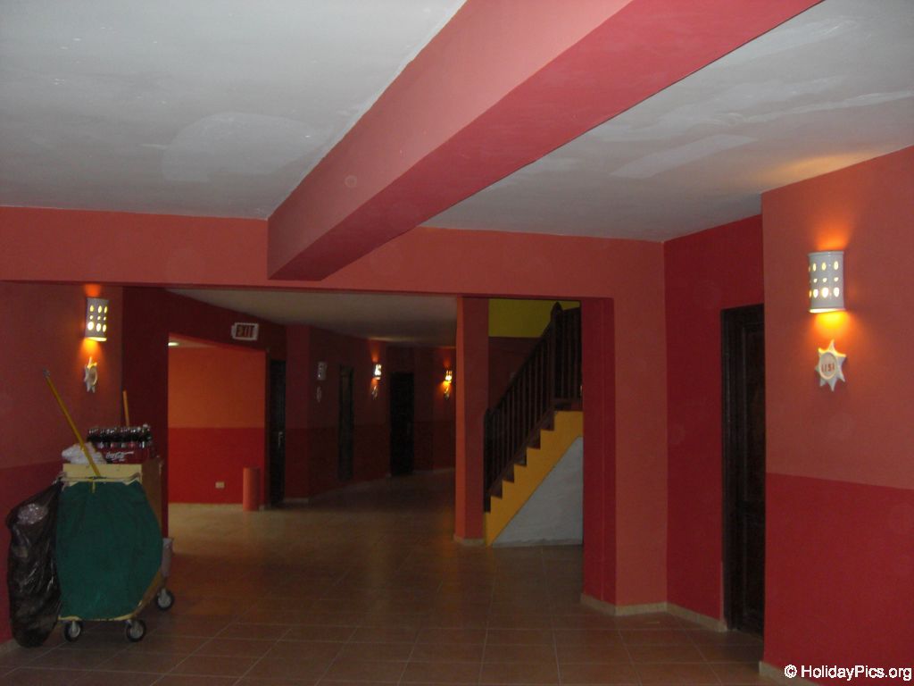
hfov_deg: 49.0
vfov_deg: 37.7
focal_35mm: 38
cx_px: 457
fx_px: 1003
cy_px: 343
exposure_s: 1/60
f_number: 2.7
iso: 200
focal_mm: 6.2
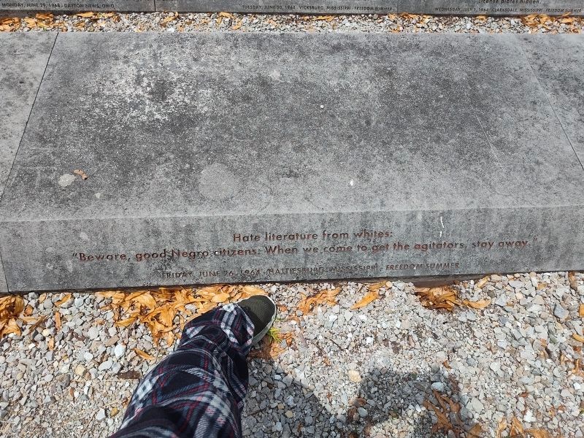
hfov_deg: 73.9
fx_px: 388
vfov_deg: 58.9
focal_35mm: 23
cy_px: 219
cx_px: 292
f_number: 1.8
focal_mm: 5.56
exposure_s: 1/1173
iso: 100
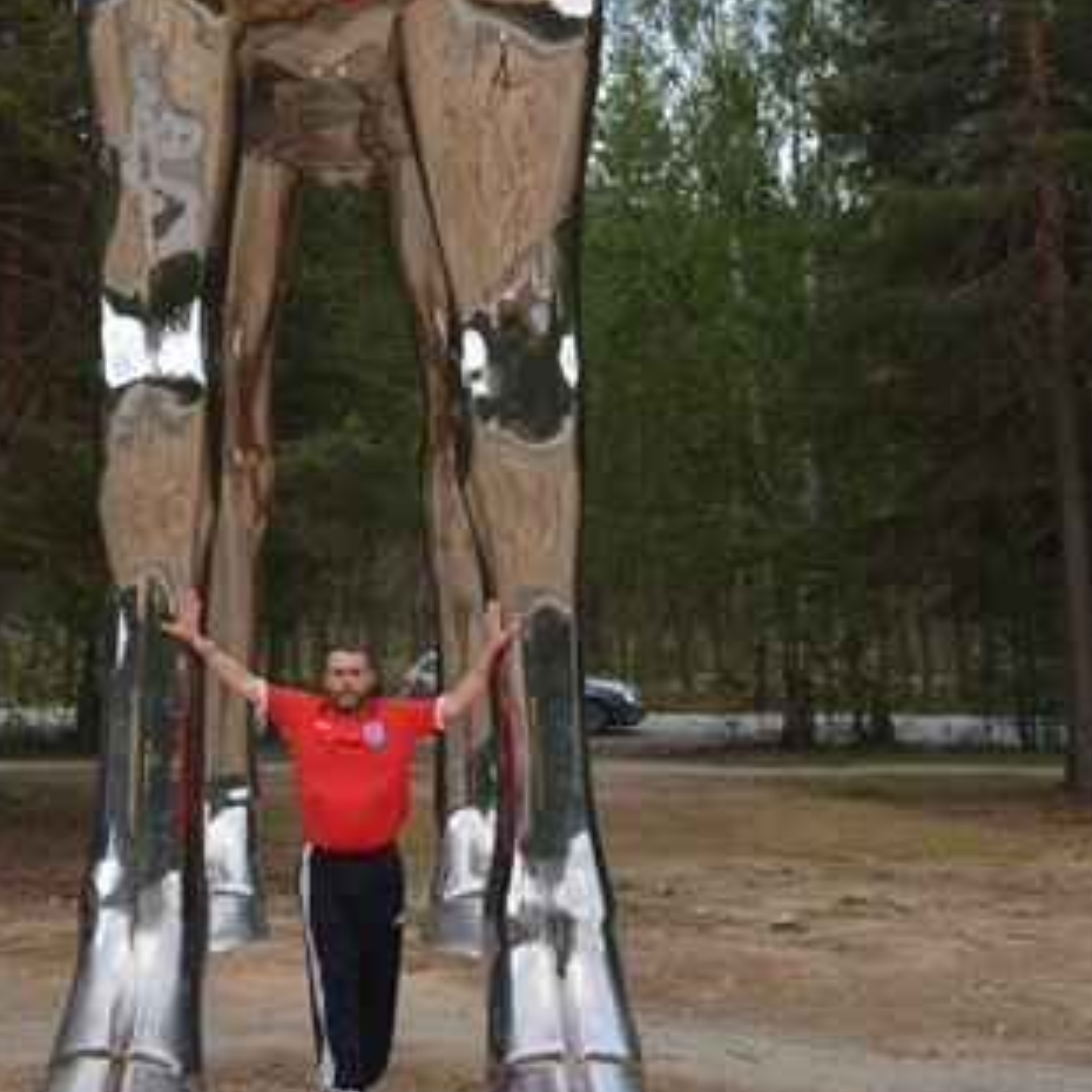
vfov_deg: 20.5
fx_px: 2820
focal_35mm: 79
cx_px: 284
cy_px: -204
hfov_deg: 21.7
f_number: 3.8
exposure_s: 1/125
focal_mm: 24
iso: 360
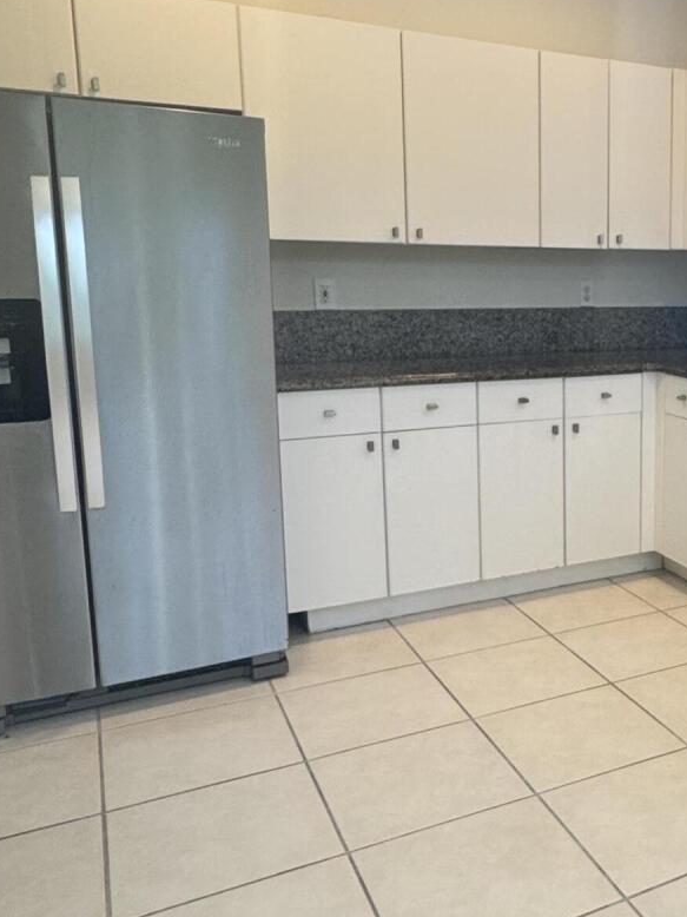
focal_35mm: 36
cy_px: 427
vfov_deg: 51.3
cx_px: 682
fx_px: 953
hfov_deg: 35.9
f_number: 2.2
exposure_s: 1/120
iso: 160
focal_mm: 2.22
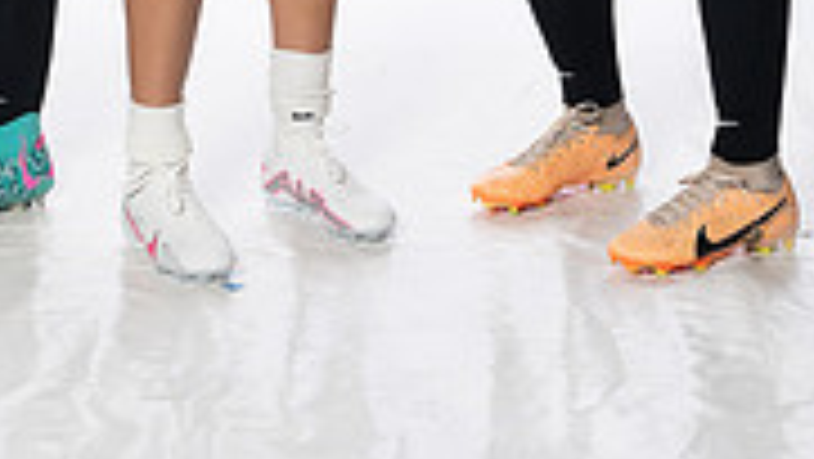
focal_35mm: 182
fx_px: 3930
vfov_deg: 6.4
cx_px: 234
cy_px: -531
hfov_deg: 11.8
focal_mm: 70
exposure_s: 1/250
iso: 800
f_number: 8
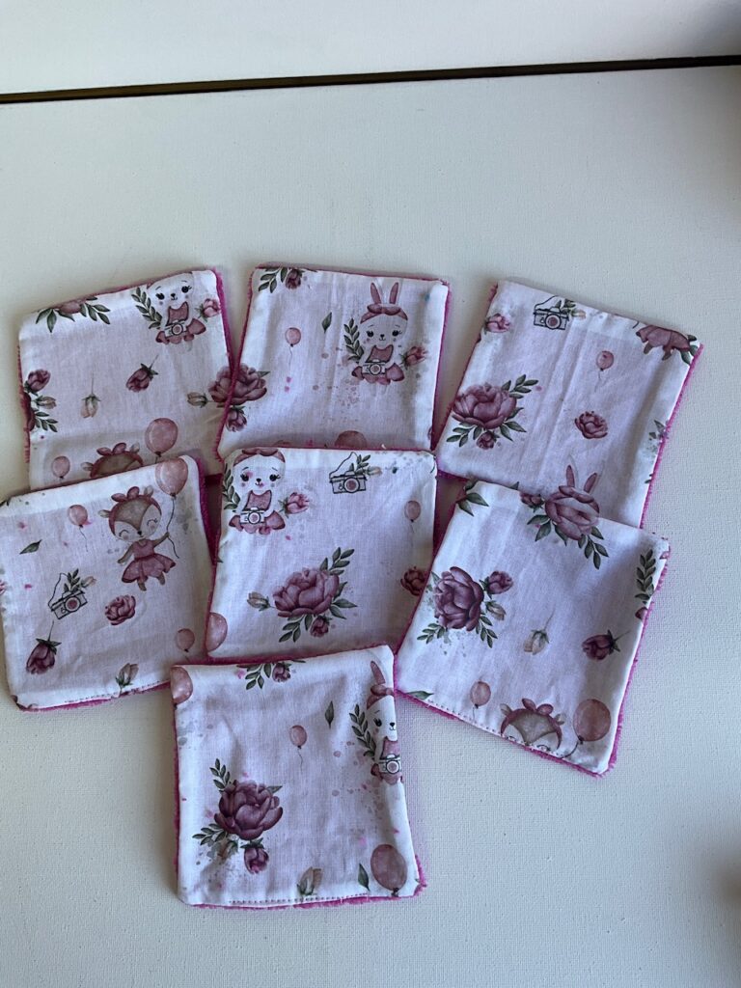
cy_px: 494
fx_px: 828
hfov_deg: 48.2
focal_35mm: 29
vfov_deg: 61.7
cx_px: 370
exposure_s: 1/100
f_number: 1.8
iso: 20
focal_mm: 3
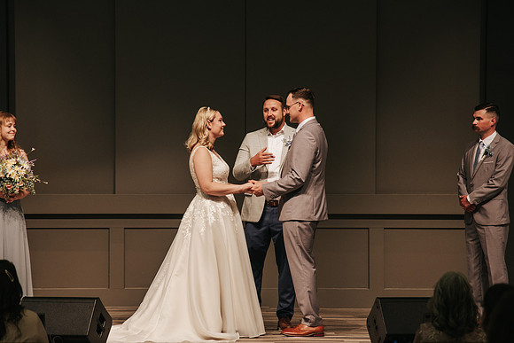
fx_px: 2328
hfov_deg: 12.6
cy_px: 185
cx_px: 237
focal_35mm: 163
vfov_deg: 8.4
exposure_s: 1/200
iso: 1000
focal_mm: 120
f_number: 4
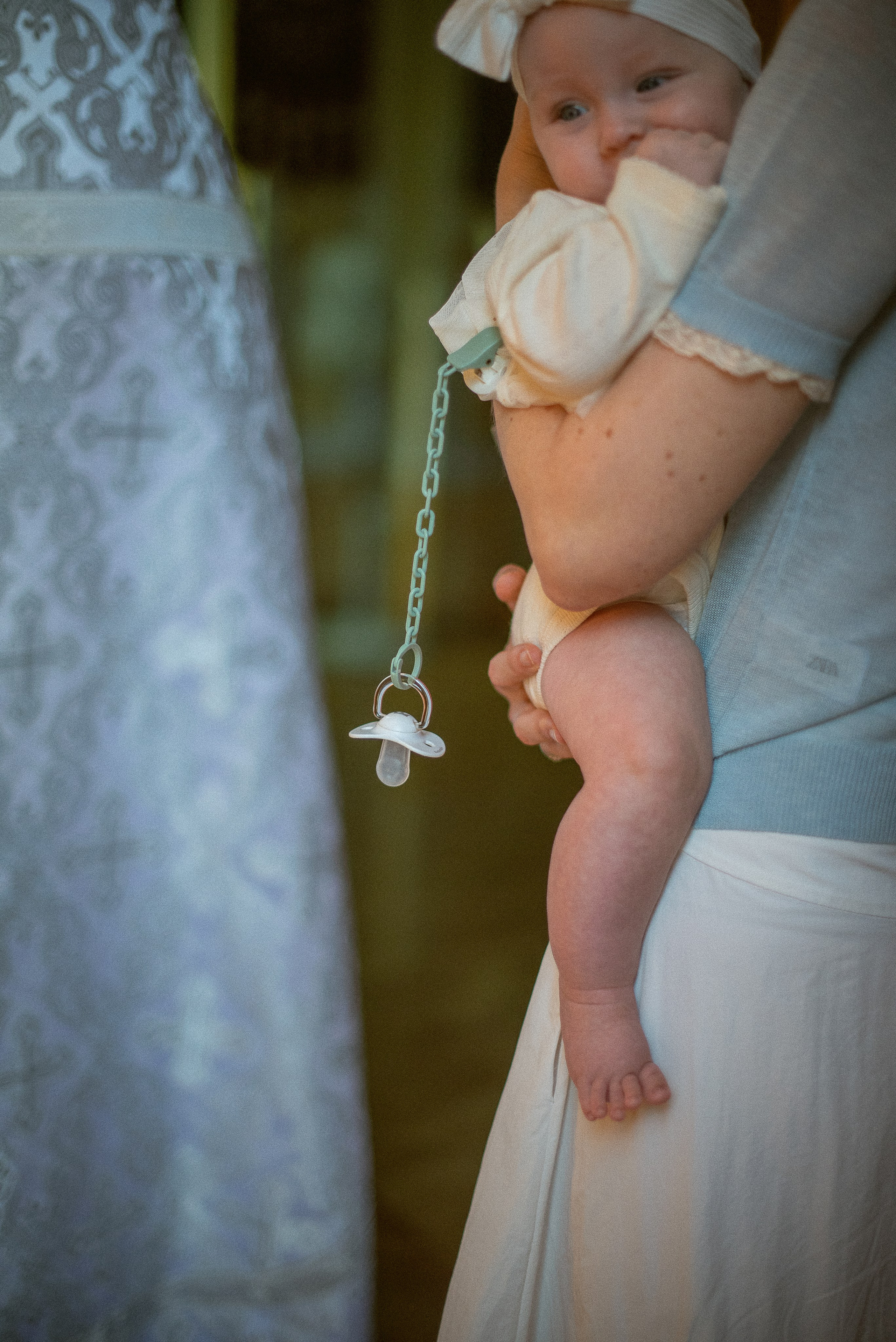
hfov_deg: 27.0
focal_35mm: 50
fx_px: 1865
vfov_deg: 39.6
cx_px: 448
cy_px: 671
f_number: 1.4
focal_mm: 50
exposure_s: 1/3200
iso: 640
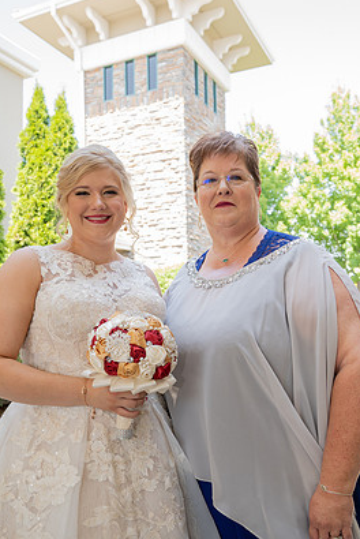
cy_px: 289
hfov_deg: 40.0
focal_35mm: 33
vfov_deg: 57.1
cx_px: 180
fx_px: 494
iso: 640
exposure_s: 1/200
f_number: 5
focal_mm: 29
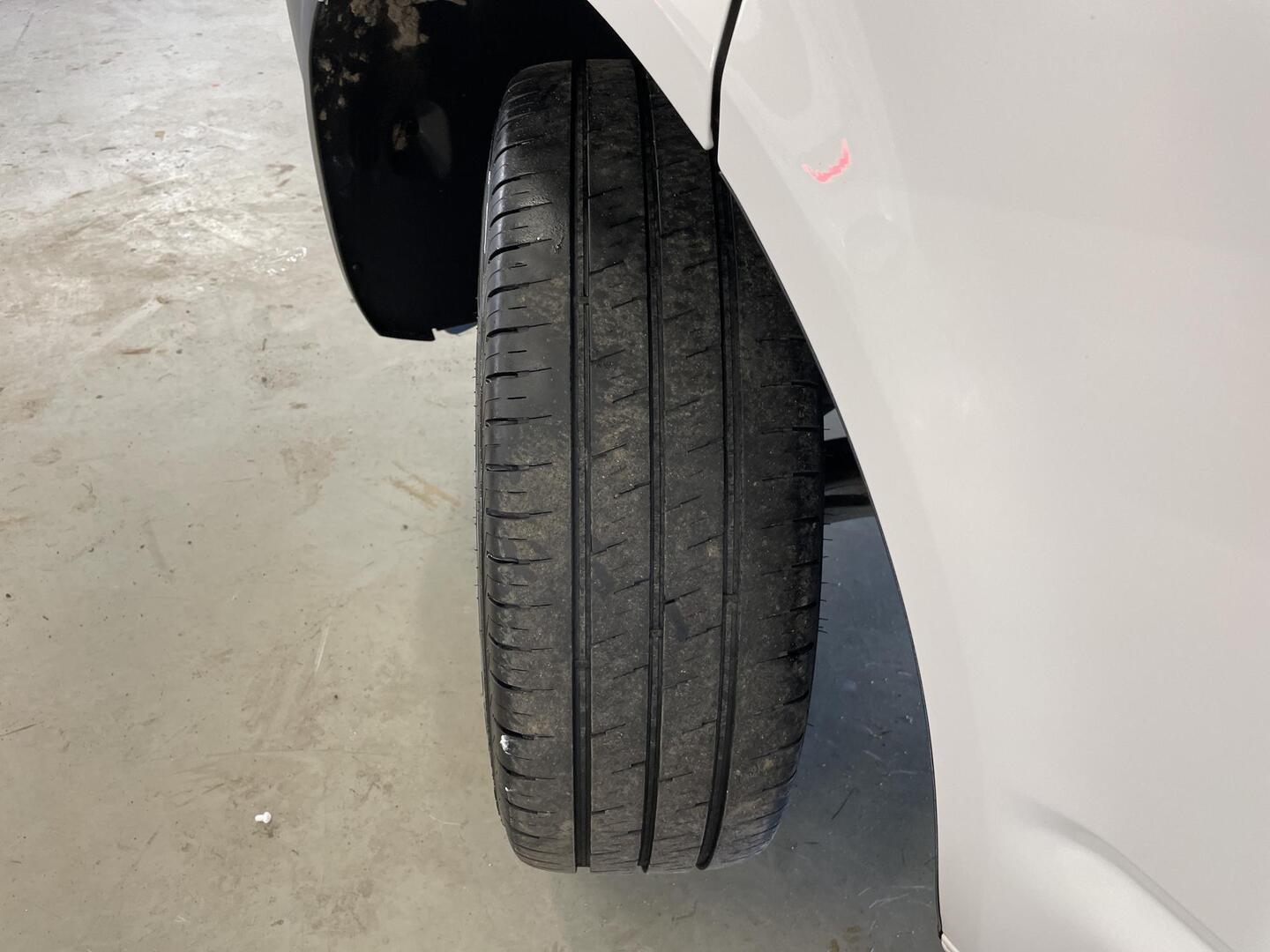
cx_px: 635
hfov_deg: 67.3
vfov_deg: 53.1
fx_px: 954
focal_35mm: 26
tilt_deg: -37.4
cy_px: 476
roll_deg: -0.3
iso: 80
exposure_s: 1/50
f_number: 1.6
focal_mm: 4.2
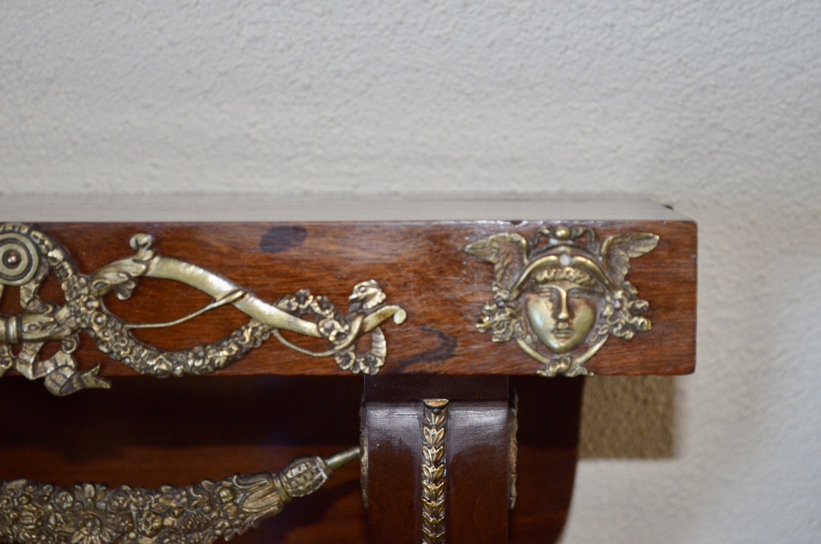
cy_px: 272
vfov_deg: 16.5
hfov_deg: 24.7
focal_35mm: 82
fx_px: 1878
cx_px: 410
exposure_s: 1/60
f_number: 5.6
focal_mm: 55
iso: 2200
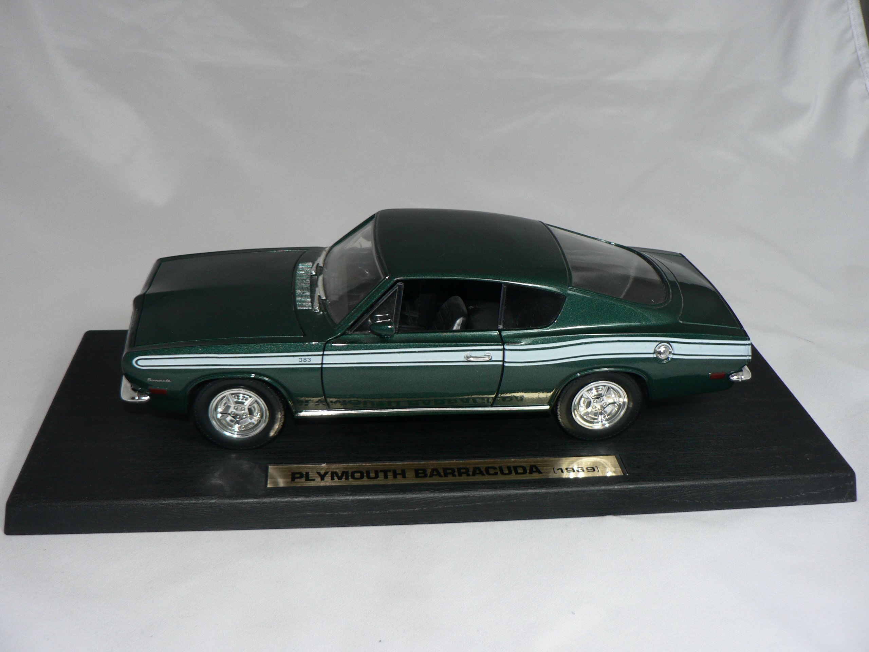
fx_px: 929
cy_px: 326
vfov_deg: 38.7
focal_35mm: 37
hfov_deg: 50.1
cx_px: 434
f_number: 2.8
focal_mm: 6.2
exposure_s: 1/60
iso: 80
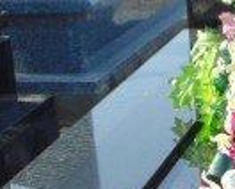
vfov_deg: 10.9
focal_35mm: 142
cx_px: 285
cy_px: 29
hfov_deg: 13.2
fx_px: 989
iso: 80
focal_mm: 5.4
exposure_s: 1/500
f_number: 3.1
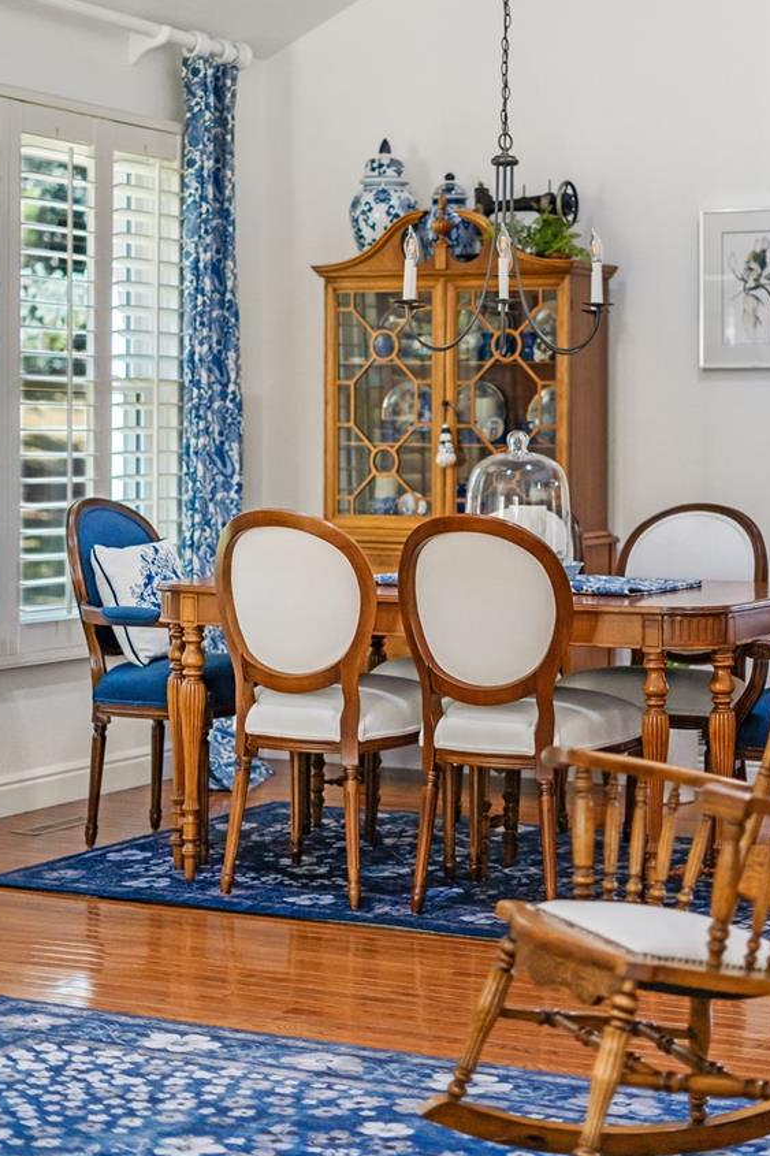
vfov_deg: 28.3
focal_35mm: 71
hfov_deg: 19.1
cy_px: 424
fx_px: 2279
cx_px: 503
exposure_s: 1/1250
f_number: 1.8
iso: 1600
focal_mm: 50
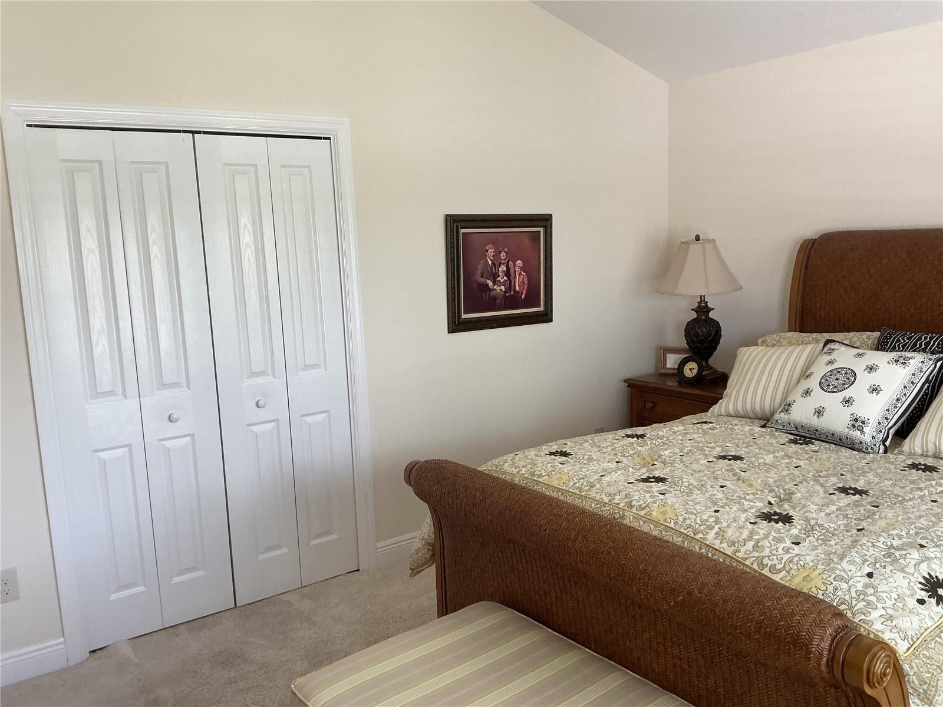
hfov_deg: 61.7
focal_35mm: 29
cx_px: 472
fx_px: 790
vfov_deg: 48.2
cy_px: 354
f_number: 1.8
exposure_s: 1/60
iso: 100
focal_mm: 3
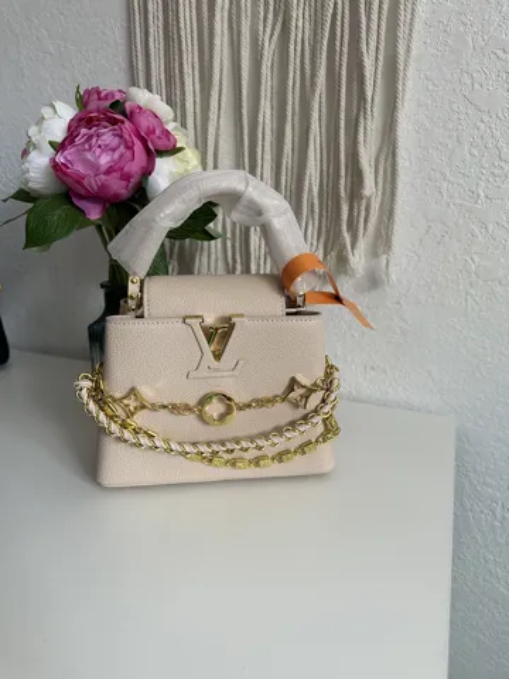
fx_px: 471
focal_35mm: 24
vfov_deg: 71.6
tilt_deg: -16.3
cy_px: 340
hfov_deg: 56.8
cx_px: 254
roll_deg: -1.6
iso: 200
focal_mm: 6.86
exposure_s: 1/121
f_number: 1.78
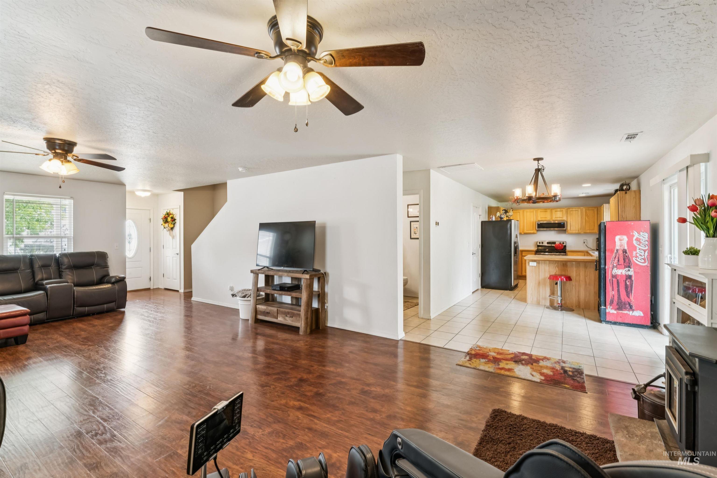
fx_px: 319
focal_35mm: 16
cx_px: 358
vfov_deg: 73.7
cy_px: 239
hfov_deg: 96.7
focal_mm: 16
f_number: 13
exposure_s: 1/4
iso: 400
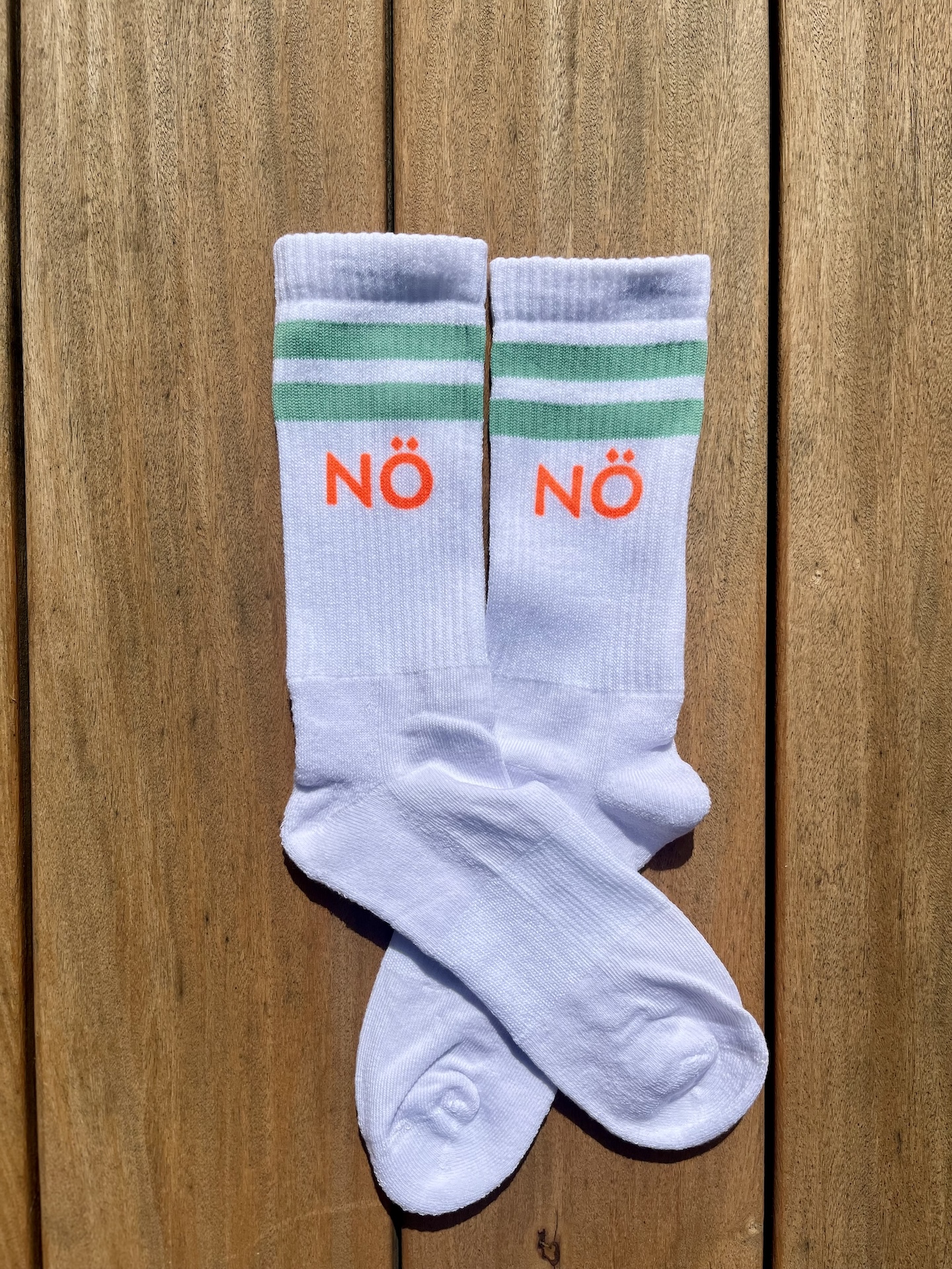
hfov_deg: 53.1
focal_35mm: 26
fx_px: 953
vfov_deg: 67.3
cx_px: 476
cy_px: 634
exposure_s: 1/17241
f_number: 1.6
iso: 32
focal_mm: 5.1
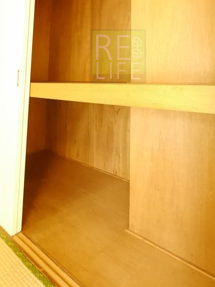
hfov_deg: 51.3
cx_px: 118
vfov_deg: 60.0
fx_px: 224
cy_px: 57
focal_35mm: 27
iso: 3200
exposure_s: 1/20
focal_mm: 7
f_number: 5
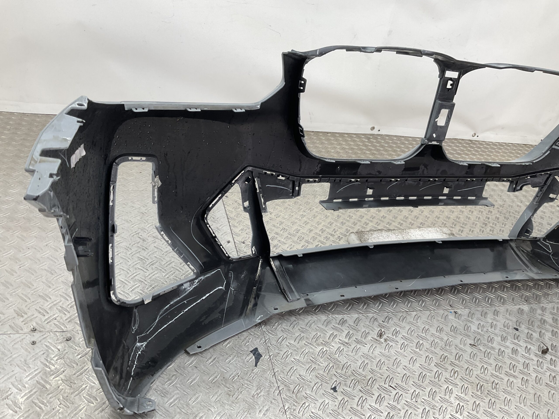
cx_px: 280
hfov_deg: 61.7
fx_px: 468
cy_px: 210
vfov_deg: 48.2
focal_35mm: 29
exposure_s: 1/120
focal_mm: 3
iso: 32
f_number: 1.8
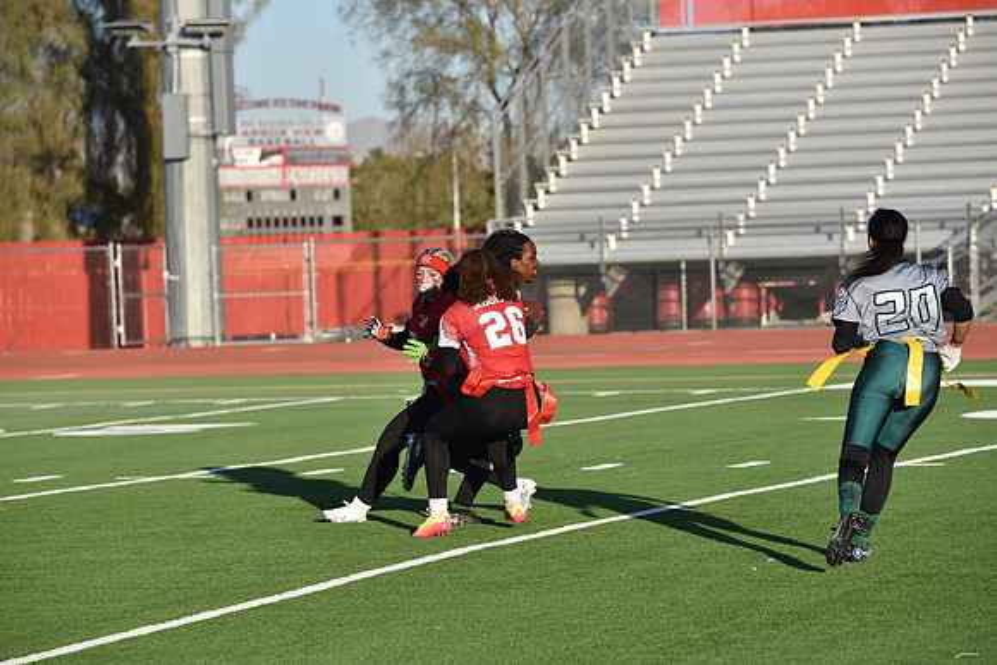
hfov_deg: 10.3
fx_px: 5540
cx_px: 498
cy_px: 332
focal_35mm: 200
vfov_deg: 6.9
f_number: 5.6
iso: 280
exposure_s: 1/1000
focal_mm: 200
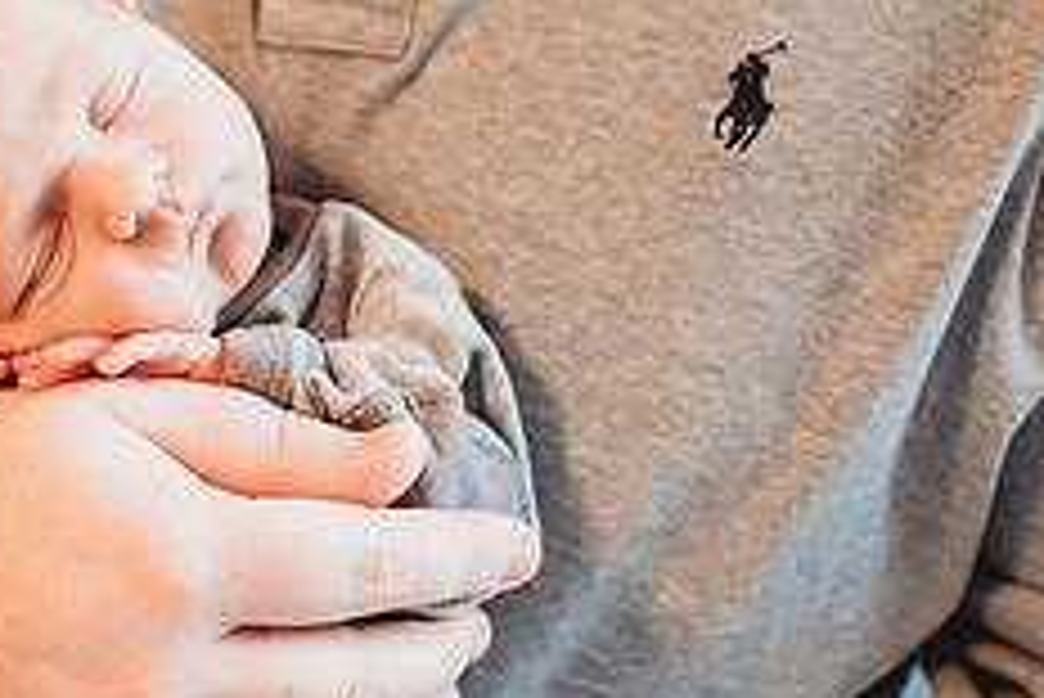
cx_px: 230
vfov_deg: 22.7
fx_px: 1741
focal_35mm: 60
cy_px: 363
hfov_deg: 32.6
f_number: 2.2
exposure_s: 1/160
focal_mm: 24
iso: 500
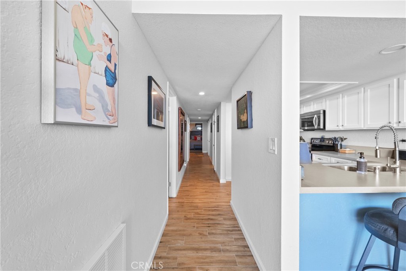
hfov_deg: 104.2
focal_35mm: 14
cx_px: 203
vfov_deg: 81.2
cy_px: 136
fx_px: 158
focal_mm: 14
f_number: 8
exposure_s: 1/40
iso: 1600
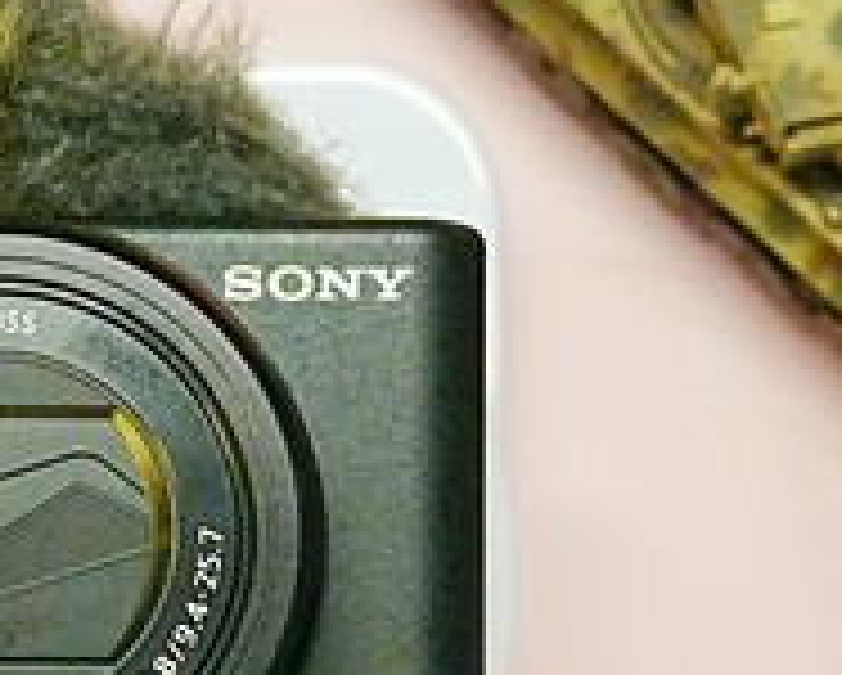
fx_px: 4240
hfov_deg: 11.3
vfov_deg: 9.1
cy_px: 639
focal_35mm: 170
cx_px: 95
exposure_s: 1/160
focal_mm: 29
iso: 5000
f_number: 4.5
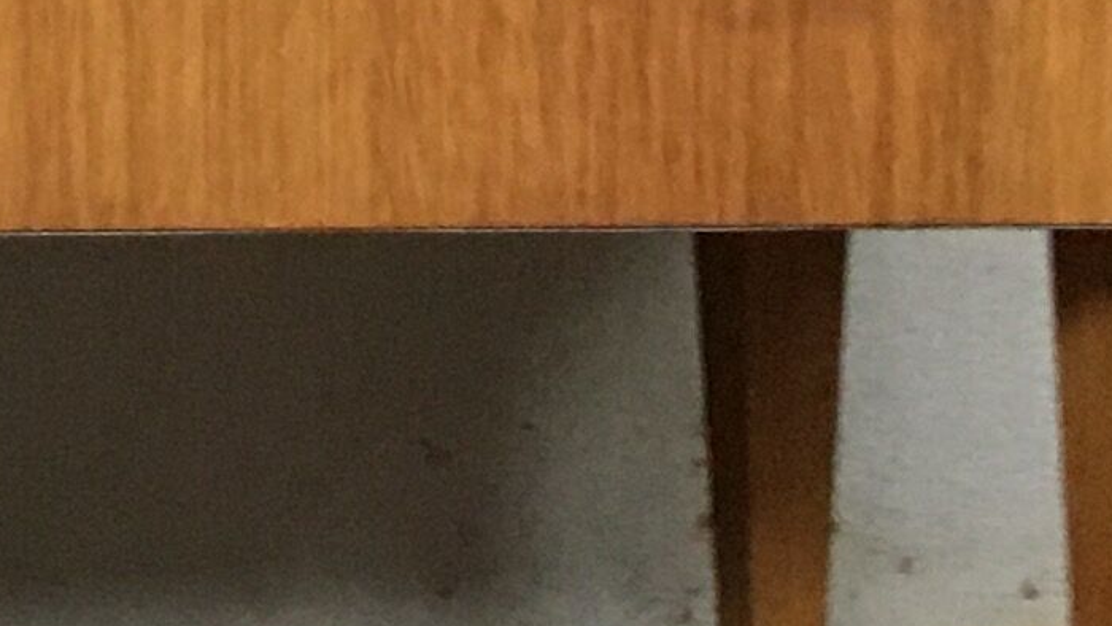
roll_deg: -0.6
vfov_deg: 6.5
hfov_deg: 10.9
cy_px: -513
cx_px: -979
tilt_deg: -2.5
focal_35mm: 182
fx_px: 5367
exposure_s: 1/33
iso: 200
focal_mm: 4.15
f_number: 2.2
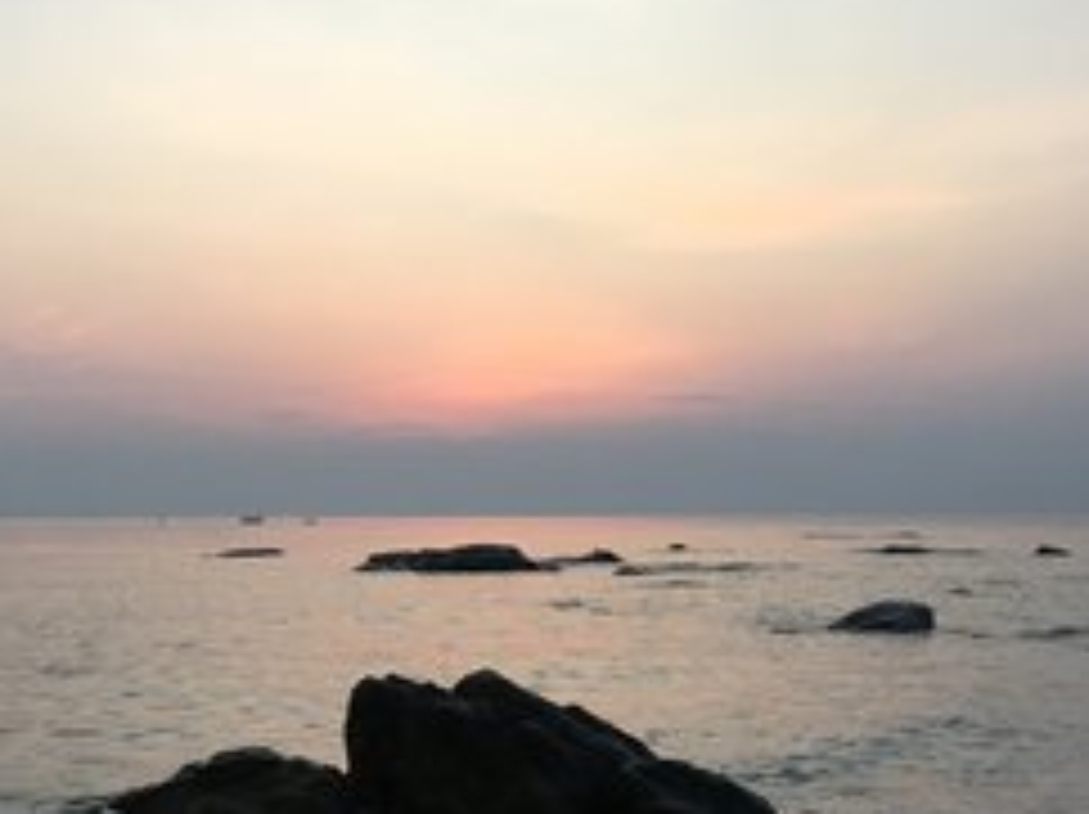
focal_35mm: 48
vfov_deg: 30.1
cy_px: 499
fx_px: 1509
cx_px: 432
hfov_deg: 39.5
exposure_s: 1/33
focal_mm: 4.15
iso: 32
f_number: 2.2
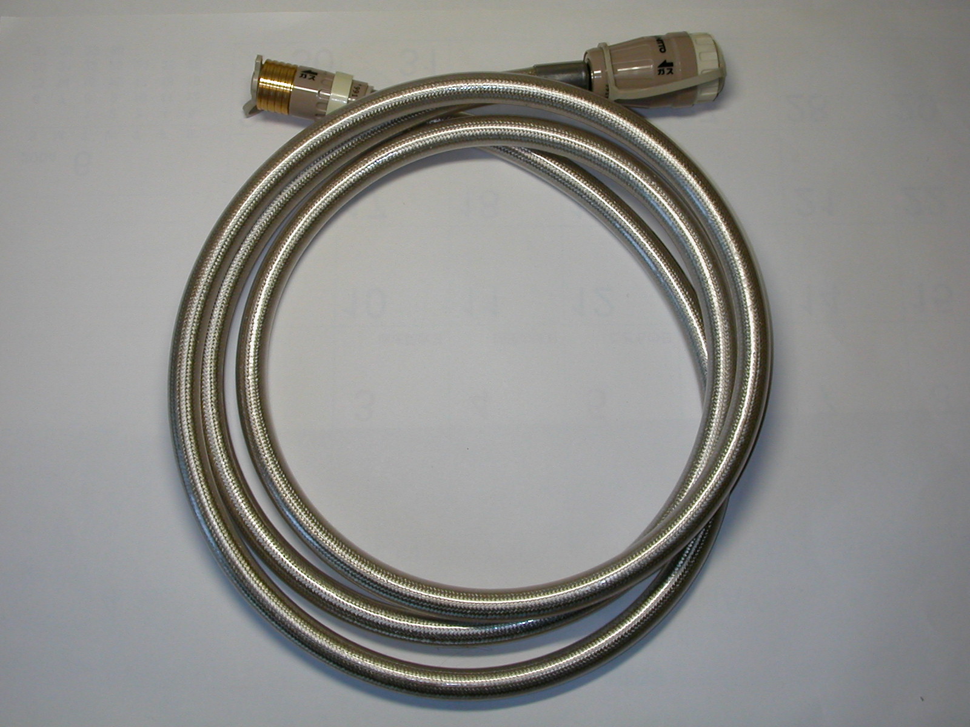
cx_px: 485
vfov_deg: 29.7
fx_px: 1373
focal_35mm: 49
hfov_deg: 38.9
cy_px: 364
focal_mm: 7.5
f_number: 5.2
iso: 100
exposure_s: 1/35.8
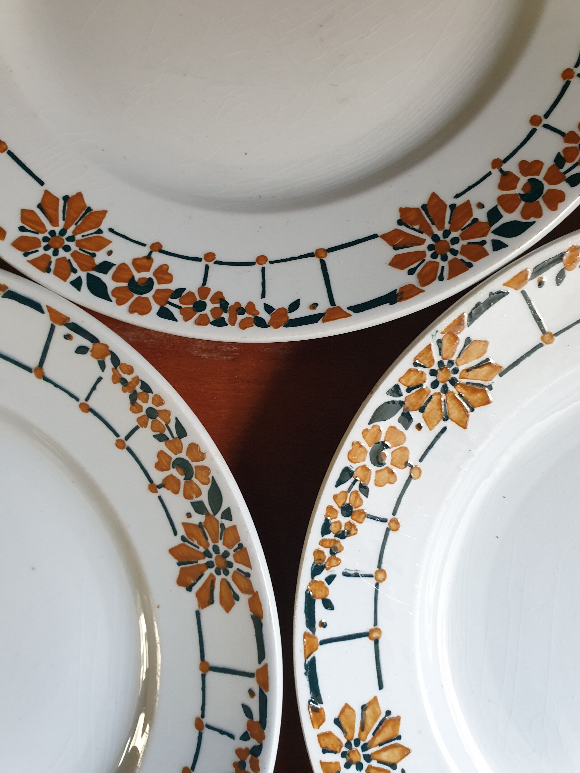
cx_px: 290
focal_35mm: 26
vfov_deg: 67.3
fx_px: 581
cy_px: 386
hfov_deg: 53.1
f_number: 2.4
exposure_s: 1/31
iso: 250
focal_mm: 4.3
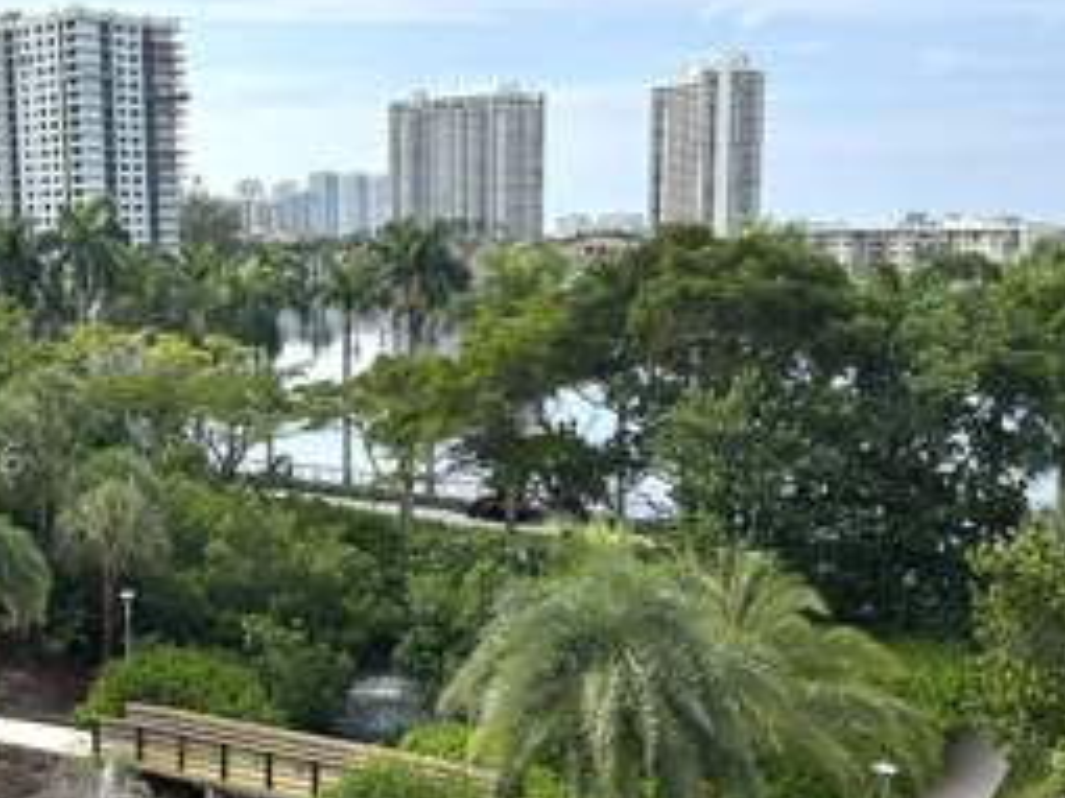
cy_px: 460
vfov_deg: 29.6
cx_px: 409
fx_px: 1507
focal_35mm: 49
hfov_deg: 38.7
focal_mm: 5.7
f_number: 1.5
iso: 50
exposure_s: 1/4444
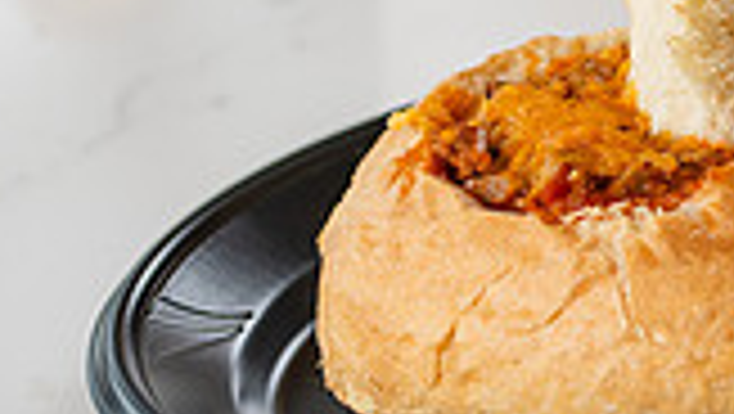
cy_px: 65
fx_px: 6233
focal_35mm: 320
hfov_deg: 6.7
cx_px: 748
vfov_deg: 3.8
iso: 500
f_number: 4
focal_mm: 86
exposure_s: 1/200
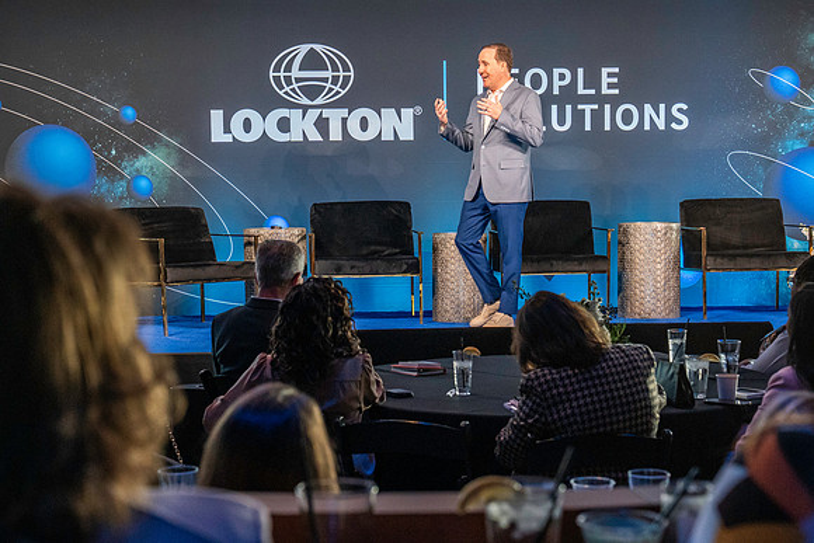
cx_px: 407
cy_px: 323
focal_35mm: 67
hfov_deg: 29.9
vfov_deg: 20.2
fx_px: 1526
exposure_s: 1/200
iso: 5000
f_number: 4.5
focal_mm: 49
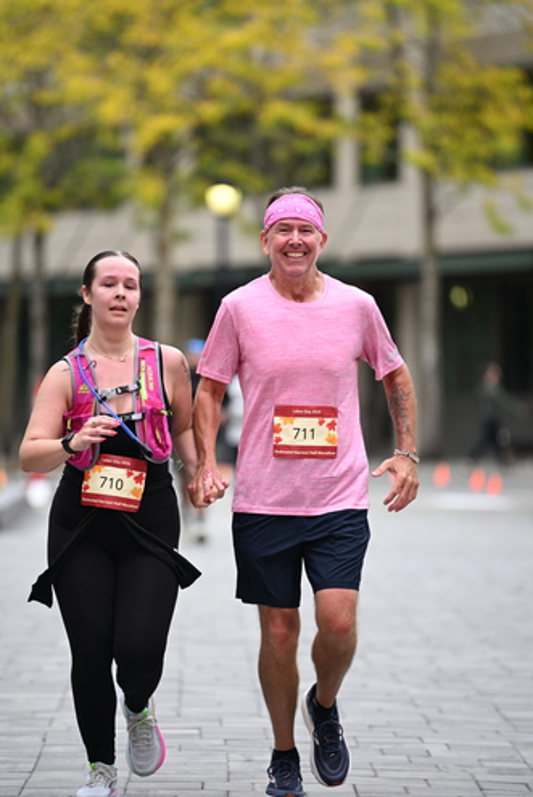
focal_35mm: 222
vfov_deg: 9.3
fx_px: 4920
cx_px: 239
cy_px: 411
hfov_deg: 6.2
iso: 640
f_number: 2.8
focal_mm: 200
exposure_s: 1/1600
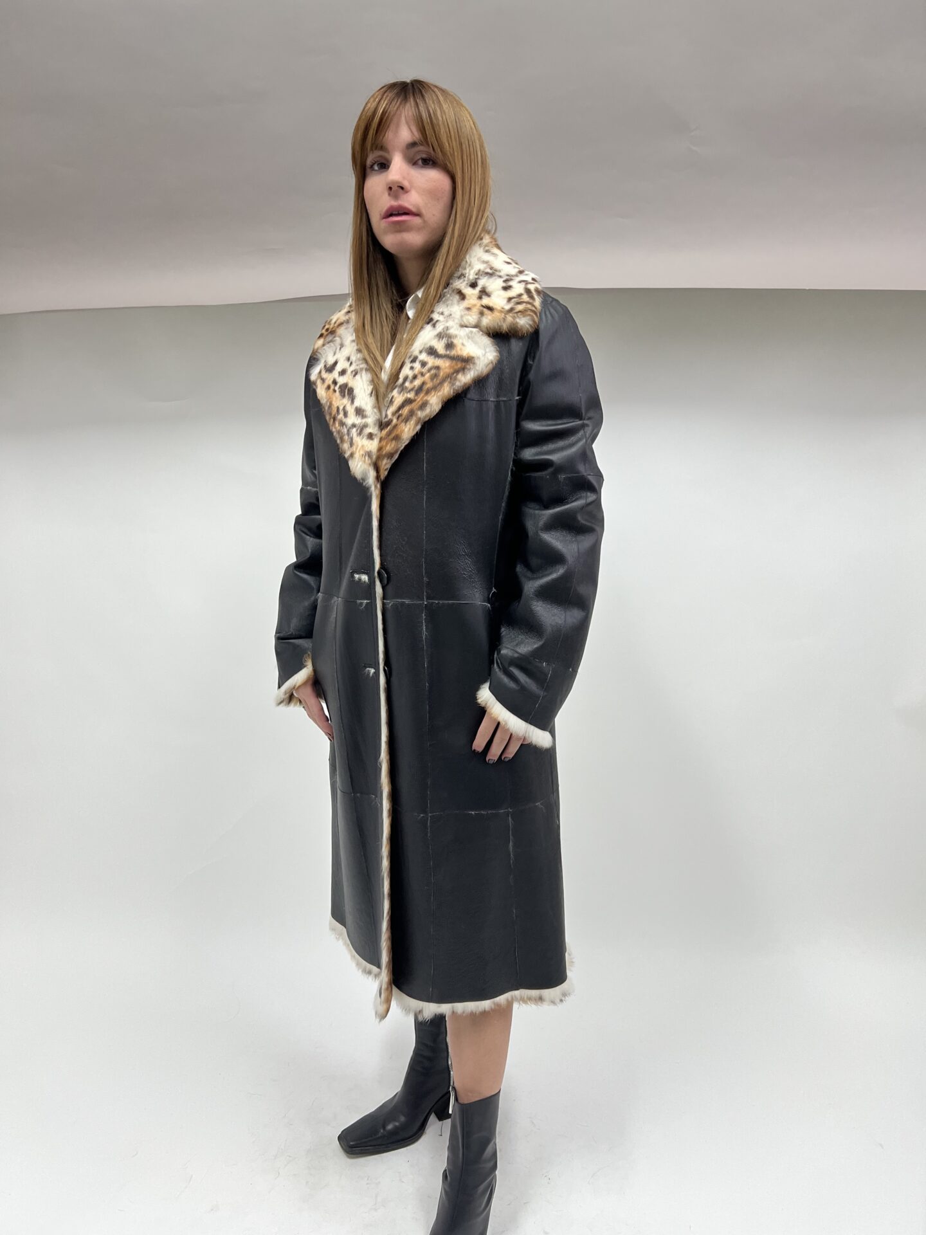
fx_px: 927
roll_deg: -0.6
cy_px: 618
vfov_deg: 67.3
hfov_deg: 53.1
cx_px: 463
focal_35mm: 26
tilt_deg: -11.3
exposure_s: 1/121
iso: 125
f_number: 1.5
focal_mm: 5.7
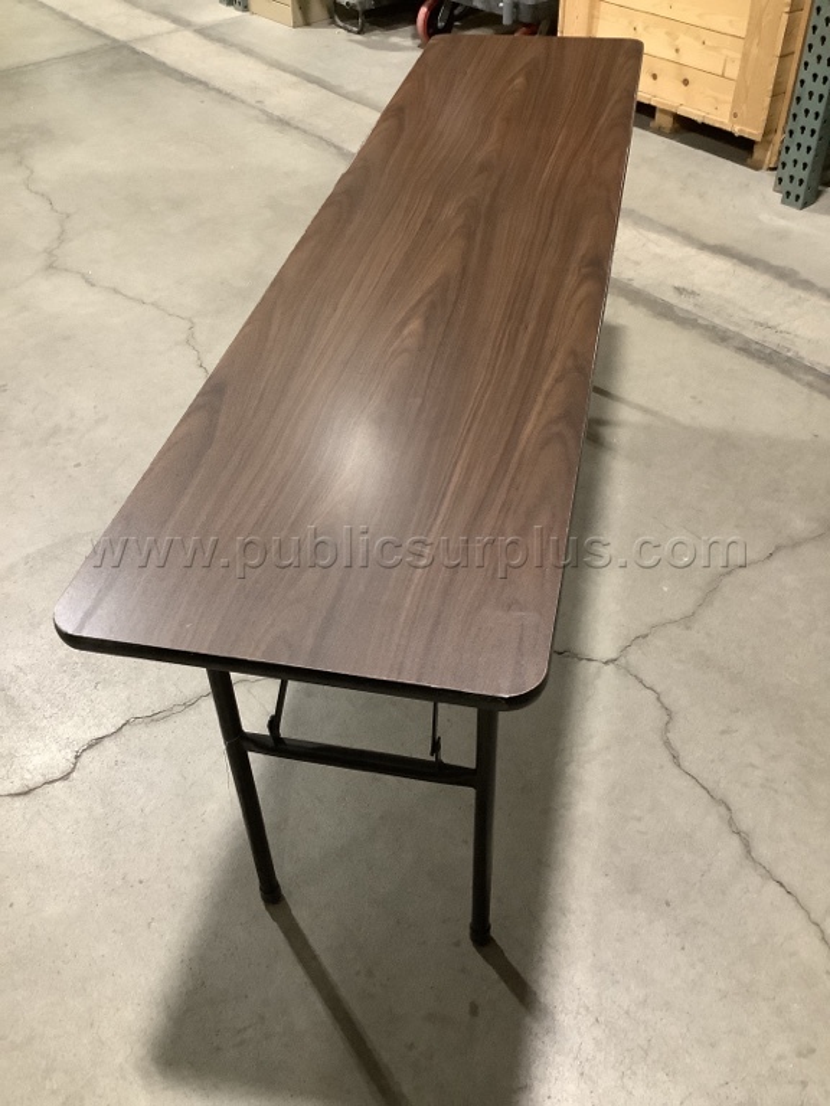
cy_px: 553
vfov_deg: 58.4
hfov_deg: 45.4
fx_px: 991
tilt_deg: -40.8
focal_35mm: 31
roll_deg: +1.5
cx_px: 415
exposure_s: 1/40
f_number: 2.4
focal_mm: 3.3
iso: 400
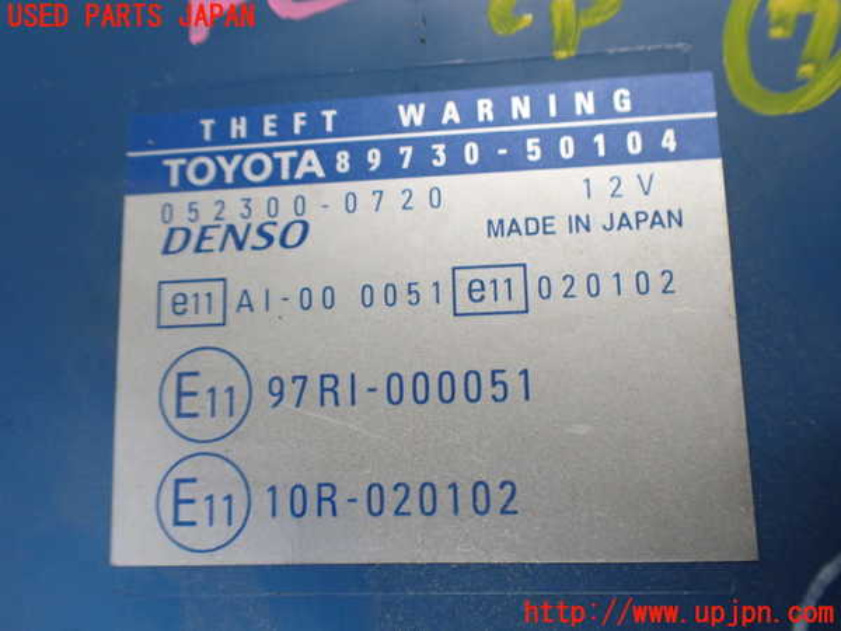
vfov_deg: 46.8
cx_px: 420
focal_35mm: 30
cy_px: 316
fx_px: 729
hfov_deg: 60.0
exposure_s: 1/125
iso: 500
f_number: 2.3
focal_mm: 5.4
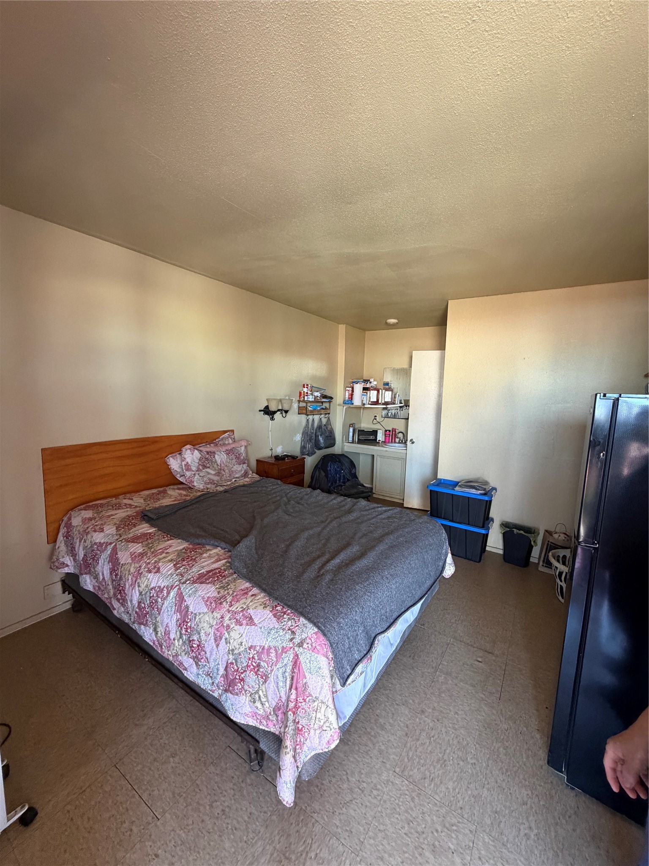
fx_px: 350
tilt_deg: -5.4
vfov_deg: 102.1
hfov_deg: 85.7
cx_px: 324
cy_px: 433
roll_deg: -1.6
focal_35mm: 14
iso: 400
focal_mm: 2.22
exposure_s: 1/60
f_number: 2.2
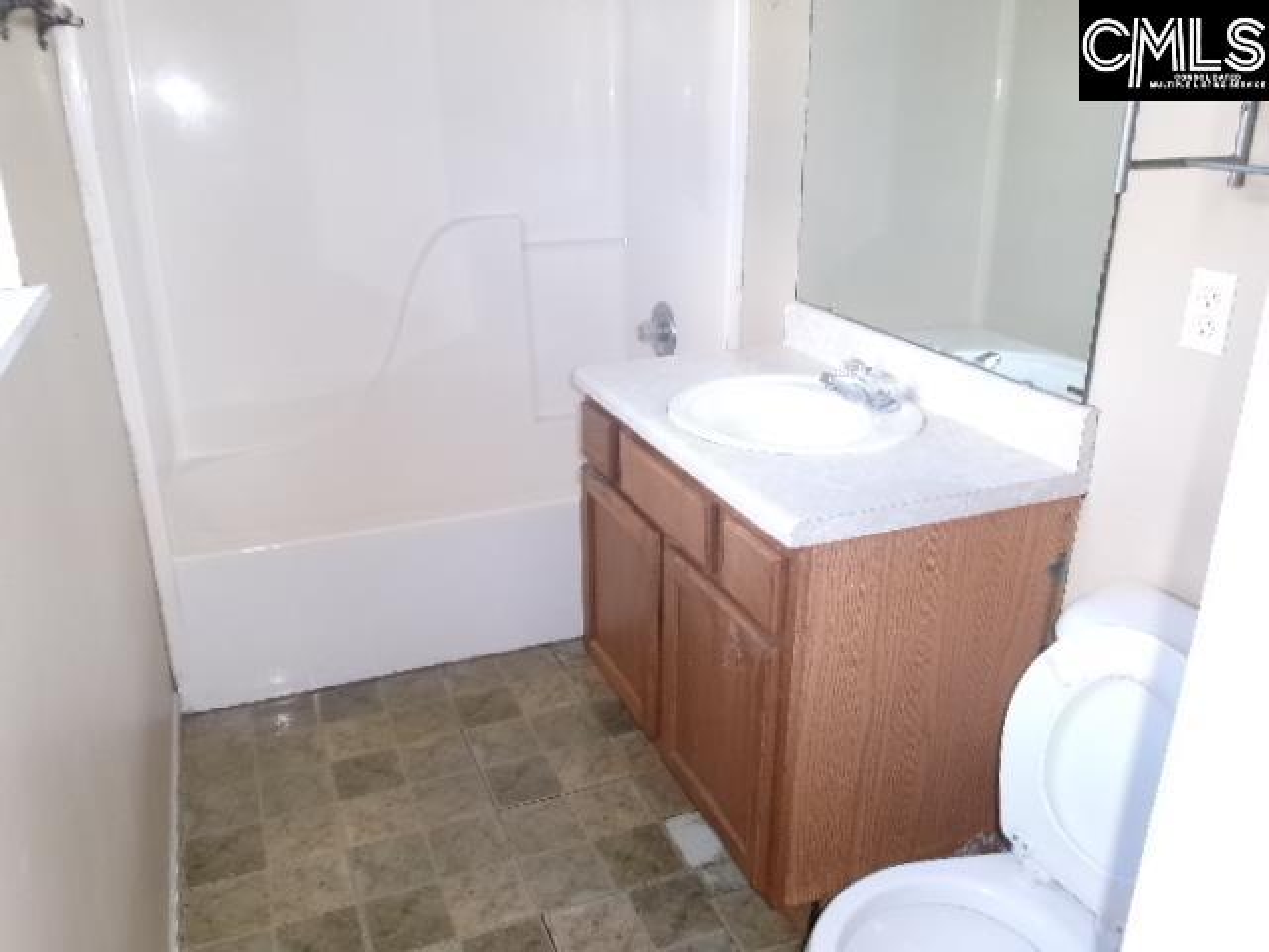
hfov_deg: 63.4
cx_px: 634
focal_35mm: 28
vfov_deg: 49.7
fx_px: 1026
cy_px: 476
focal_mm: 5.1
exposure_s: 1/34
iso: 262
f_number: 3.9
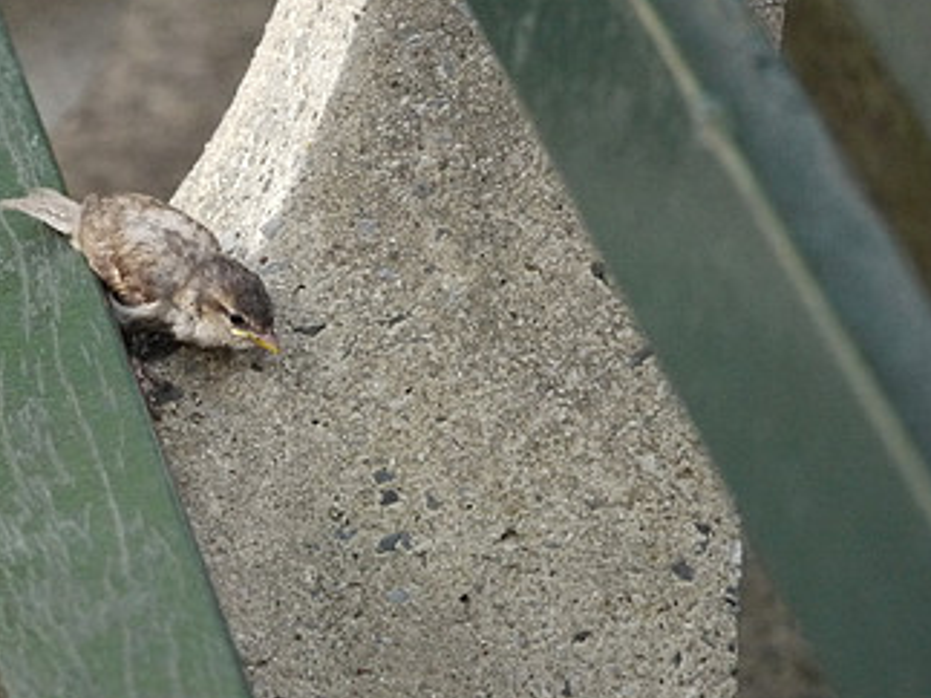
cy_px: 284
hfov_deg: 5.1
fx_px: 10431
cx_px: 179
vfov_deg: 3.8
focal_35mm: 388
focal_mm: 108
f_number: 4.1
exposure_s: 1/250
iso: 1000
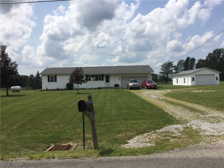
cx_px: 112
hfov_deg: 58.4
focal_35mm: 31
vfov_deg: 45.4
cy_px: 84
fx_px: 201
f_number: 2.4
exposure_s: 1/1988
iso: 25
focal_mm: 3.3
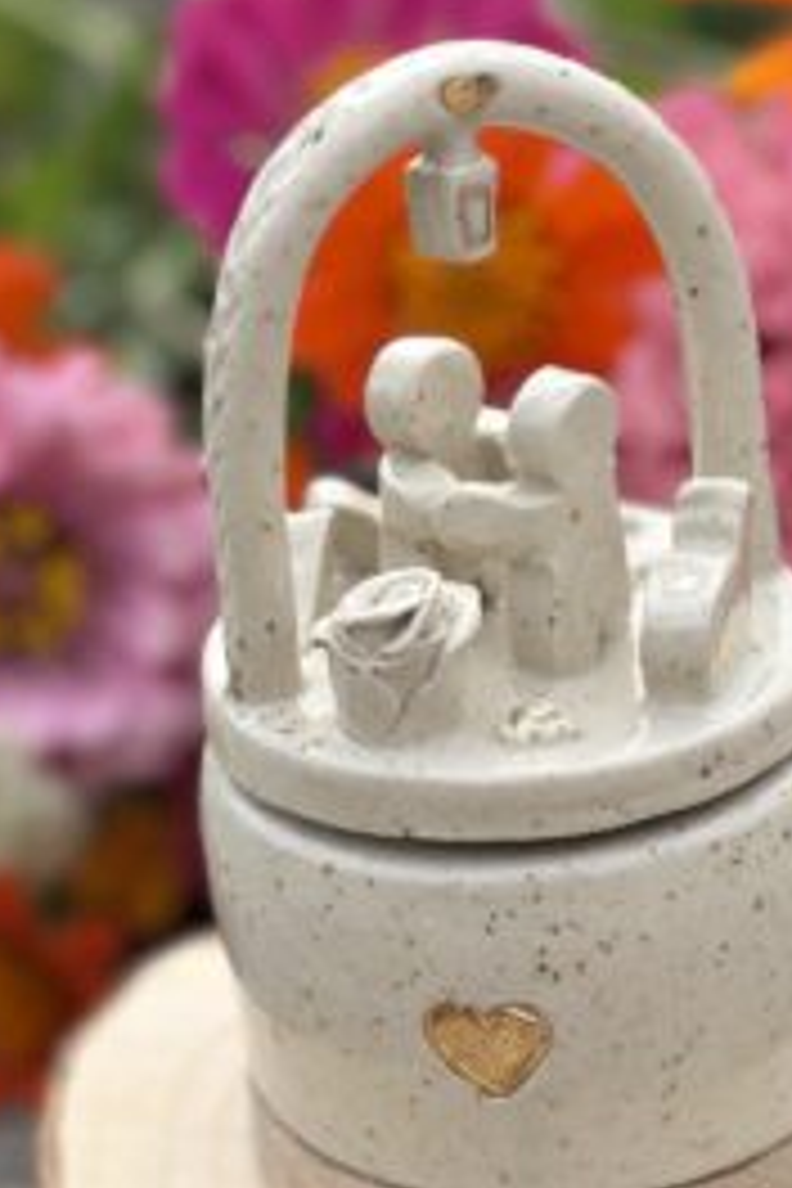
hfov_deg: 16.6
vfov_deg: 24.7
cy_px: 724
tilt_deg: -29.7
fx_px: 2706
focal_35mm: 82
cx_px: 472
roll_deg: +7.6
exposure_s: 1/2994
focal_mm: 5.96
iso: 50
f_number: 1.6
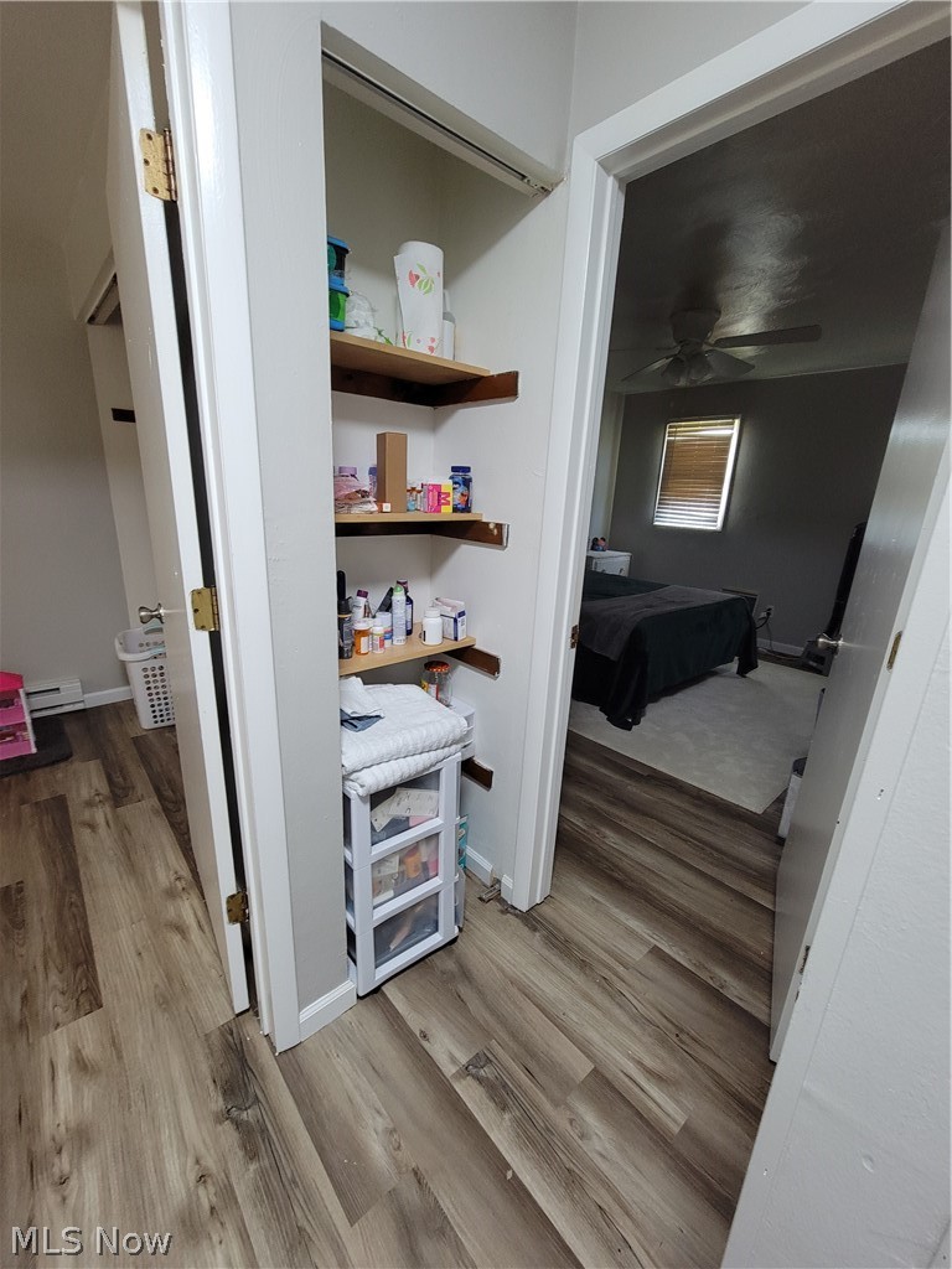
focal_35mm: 13
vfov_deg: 106.2
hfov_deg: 89.9
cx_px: 476
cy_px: 634
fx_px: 477
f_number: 2.2
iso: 400
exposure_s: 1/60
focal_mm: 2.2
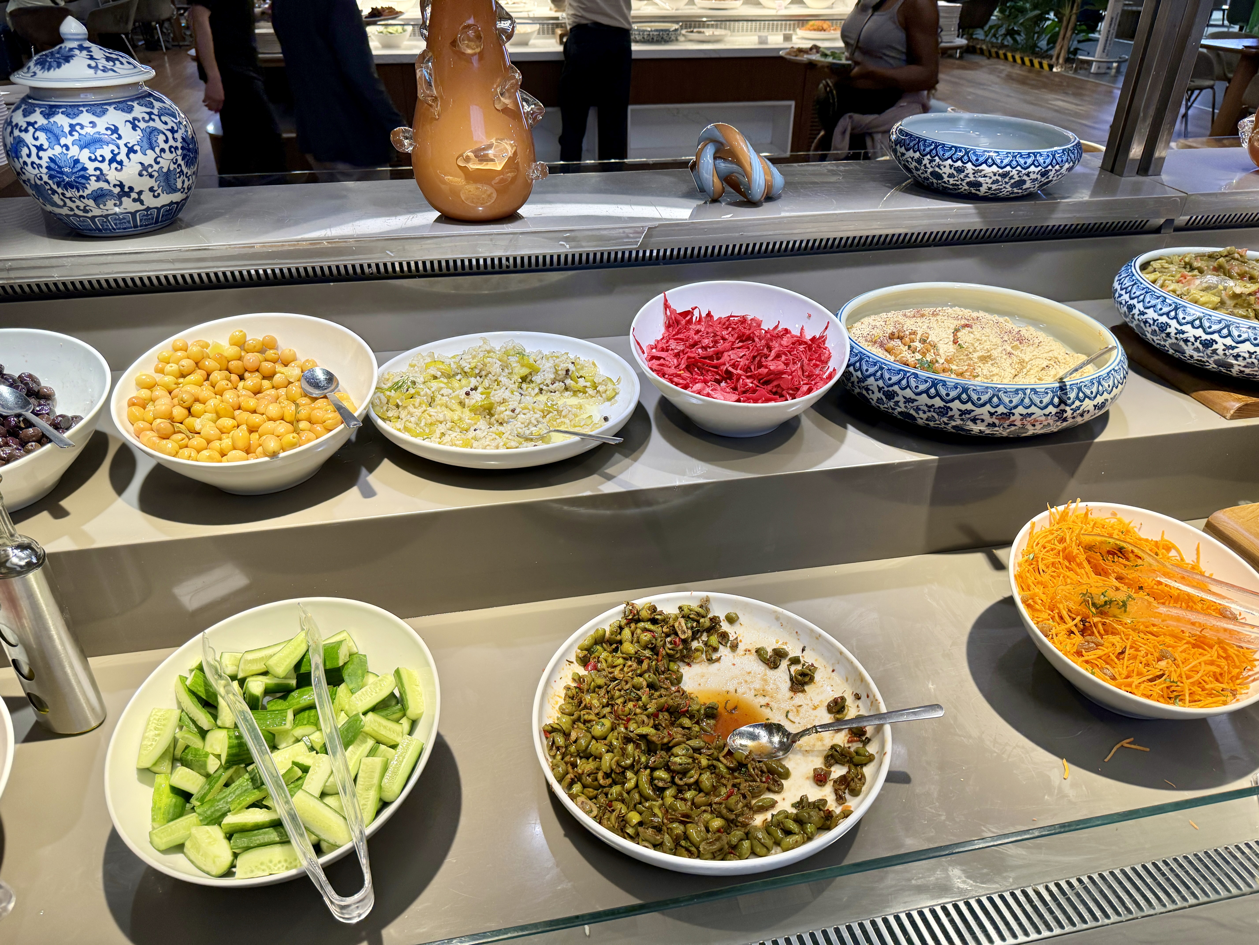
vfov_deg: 56.8
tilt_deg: -31.3
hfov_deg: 71.6
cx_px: 630
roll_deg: -1.1
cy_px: 472
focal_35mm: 24
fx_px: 873
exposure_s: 1/100
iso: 100
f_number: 1.78
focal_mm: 6.86
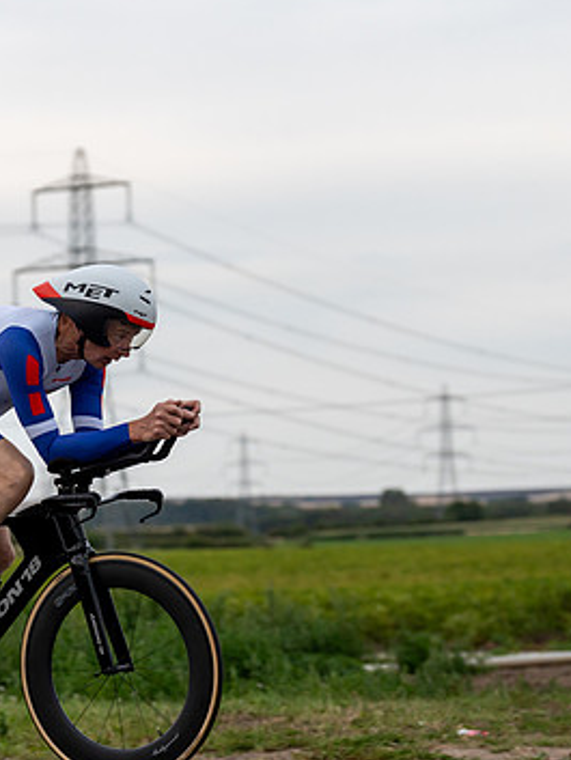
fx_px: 3055
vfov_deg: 14.2
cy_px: 384
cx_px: 54
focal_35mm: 139
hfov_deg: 10.6
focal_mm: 88
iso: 1000
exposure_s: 1/800
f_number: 3.5
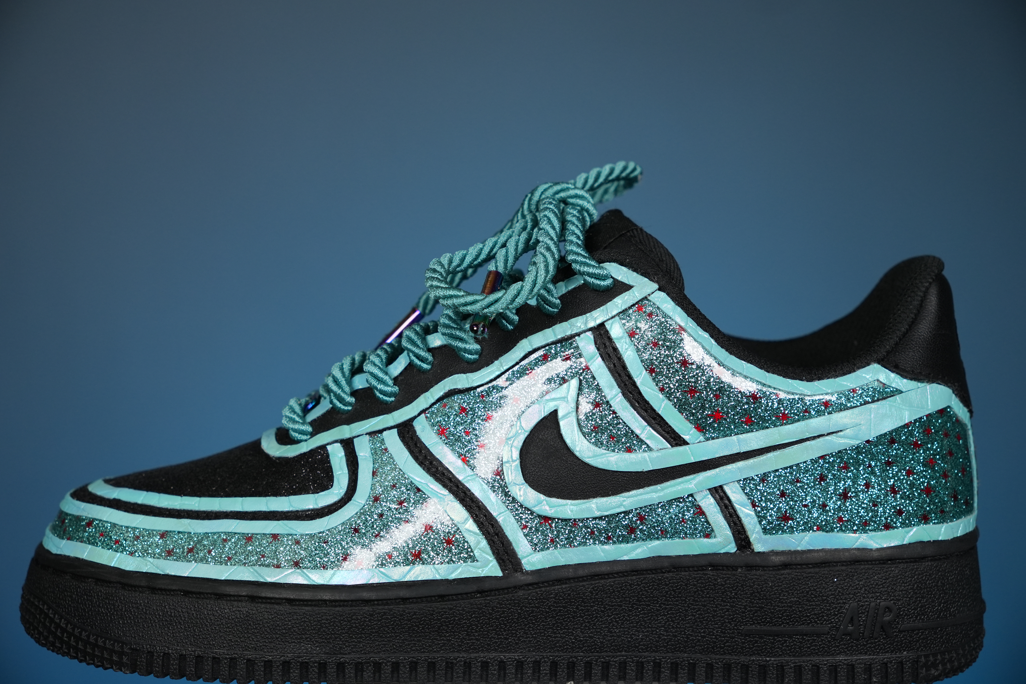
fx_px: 1496
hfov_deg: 37.9
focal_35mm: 52
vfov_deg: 25.8
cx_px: 513
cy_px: 342
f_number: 4.5
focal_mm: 35
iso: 400
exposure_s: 1/160
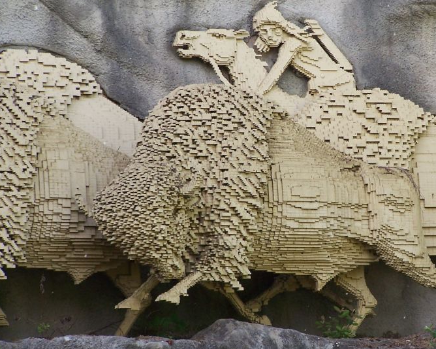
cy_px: 157
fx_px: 3651
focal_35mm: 283
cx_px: 315
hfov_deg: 6.8
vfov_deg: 5.5
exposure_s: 1/250
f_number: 3.2
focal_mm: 31.3
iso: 80
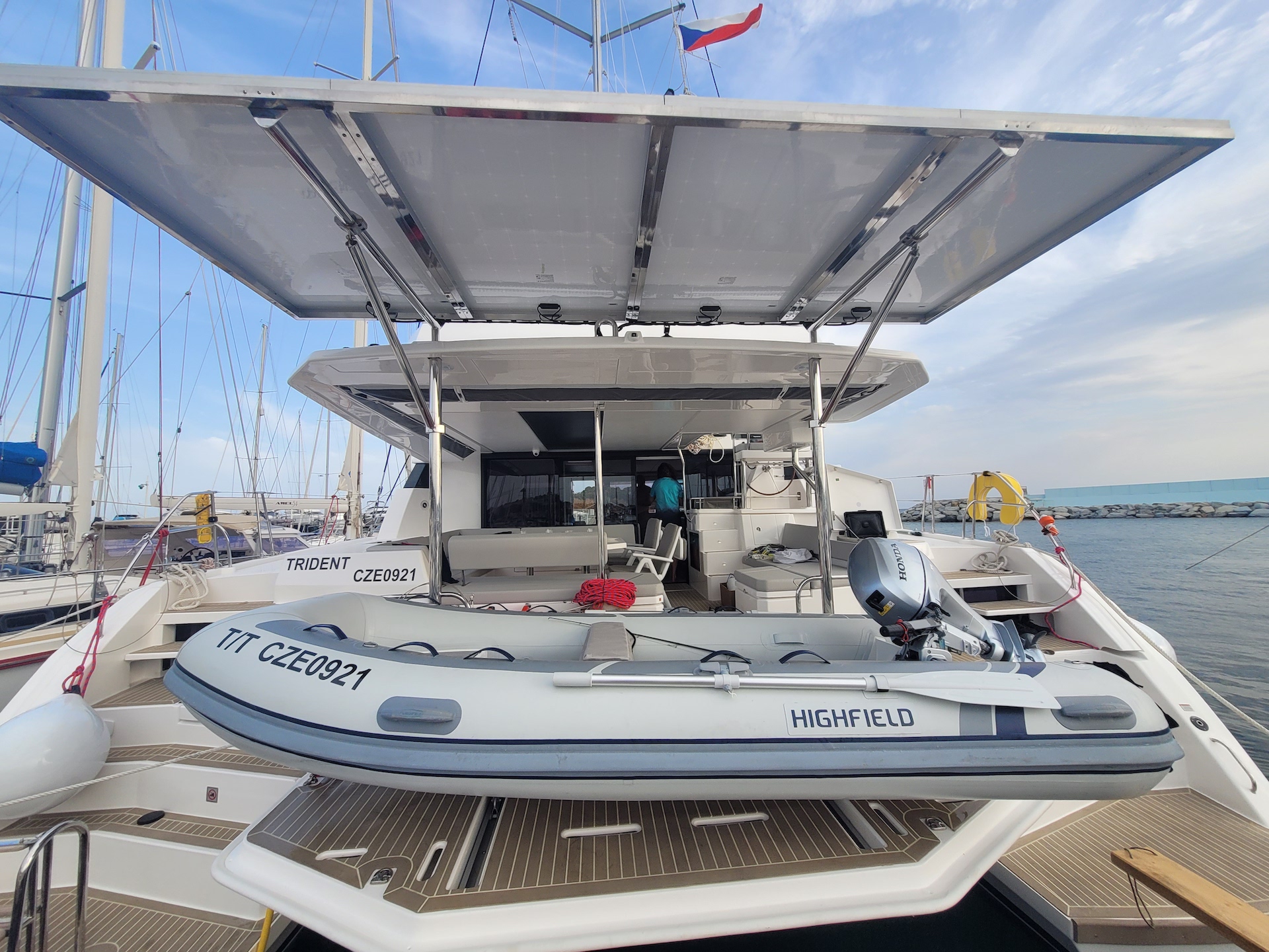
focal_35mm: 13
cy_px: 476
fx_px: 477
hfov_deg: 106.2
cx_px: 634
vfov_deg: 89.9
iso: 40
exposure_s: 1/522
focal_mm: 1.74
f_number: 2.2
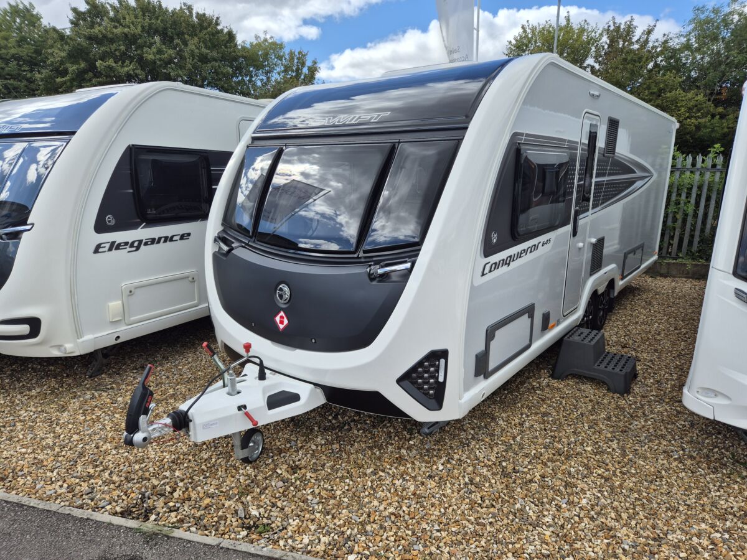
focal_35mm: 23
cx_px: 374
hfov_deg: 73.9
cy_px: 280
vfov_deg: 58.9
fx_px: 496
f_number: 1.8
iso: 25
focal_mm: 5.4
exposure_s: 1/1108
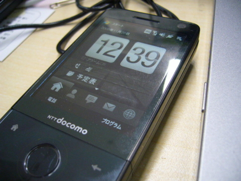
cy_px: 90
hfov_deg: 52.6
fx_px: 244
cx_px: 120
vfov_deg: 40.7
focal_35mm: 35
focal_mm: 5.8
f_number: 2.8
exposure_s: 1/15
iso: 125
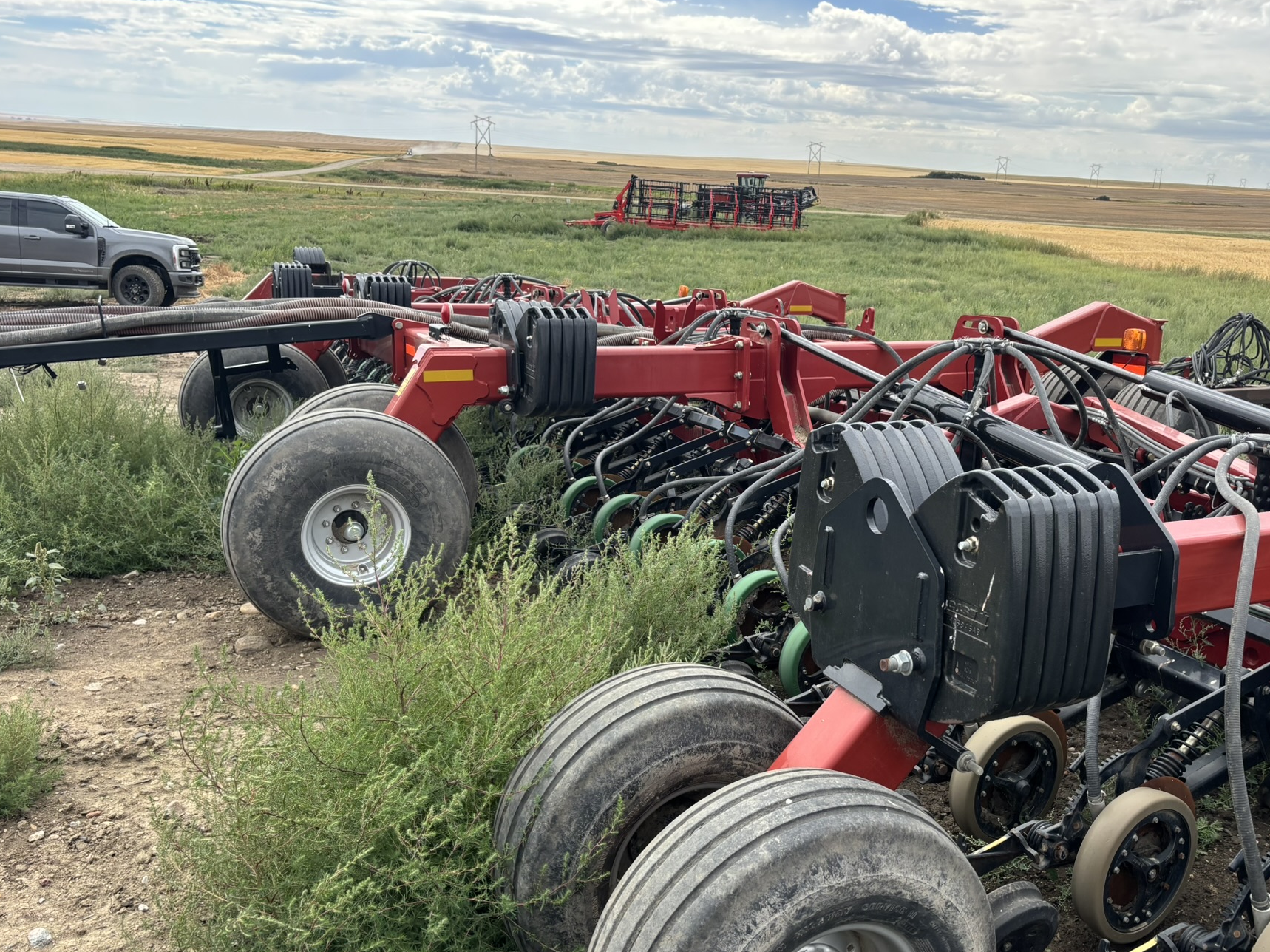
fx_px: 1137
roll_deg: -3.3
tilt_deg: -17.0
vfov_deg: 45.4
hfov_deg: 58.1
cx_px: 734
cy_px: 517
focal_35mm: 31
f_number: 1.6
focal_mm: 5.96
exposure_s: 1/1590
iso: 50
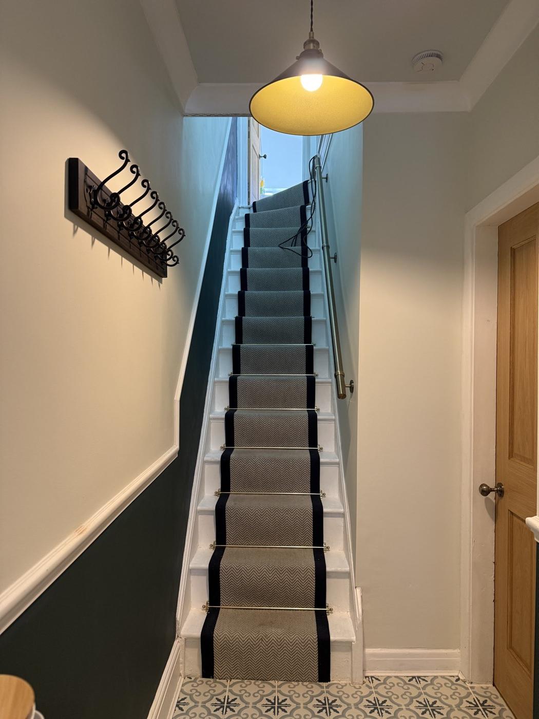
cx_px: 270
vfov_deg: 71.6
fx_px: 498
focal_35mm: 24
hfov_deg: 56.8
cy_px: 360
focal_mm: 6.76
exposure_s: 1/50
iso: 250
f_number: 1.78
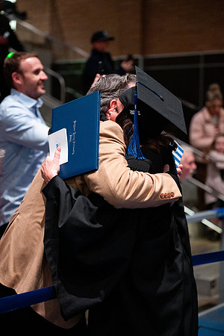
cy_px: 168
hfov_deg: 19.5
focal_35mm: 70
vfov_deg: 28.8
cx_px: 112
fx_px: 653
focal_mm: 70
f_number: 2.8
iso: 1600
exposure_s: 1/200
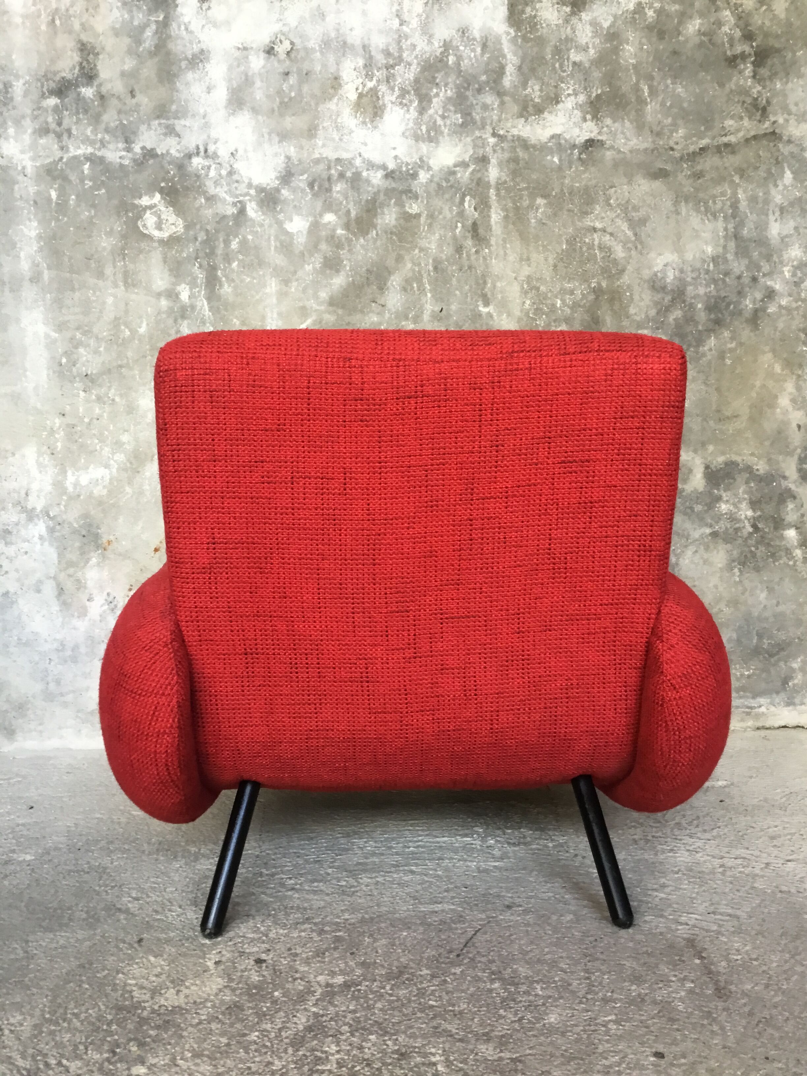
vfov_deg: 58.4
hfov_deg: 45.4
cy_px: 538
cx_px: 404
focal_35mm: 31
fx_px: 964
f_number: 2.4
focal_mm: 3.3
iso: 80
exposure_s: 1/33
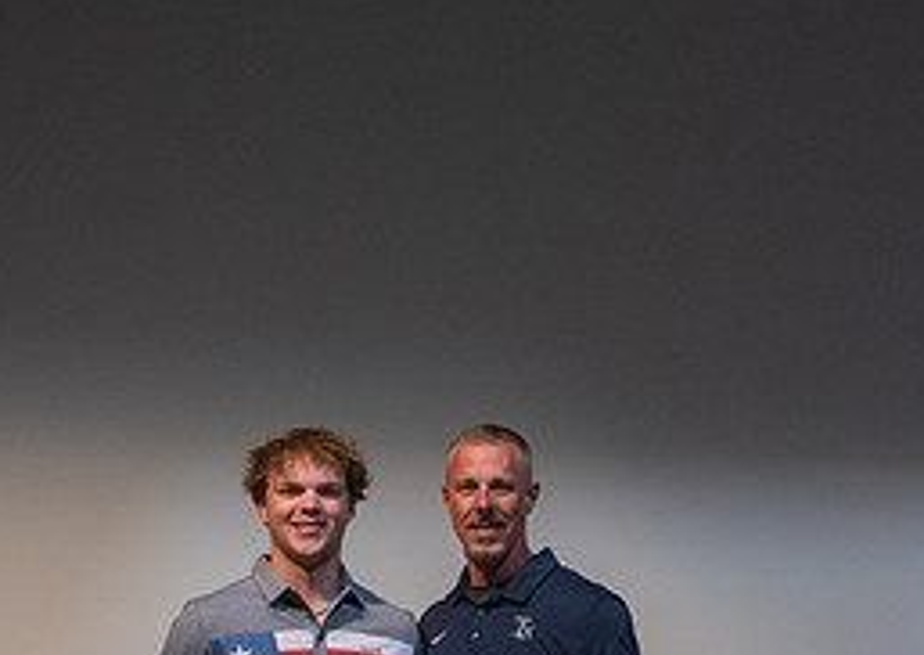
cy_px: 665
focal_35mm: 176
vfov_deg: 8.1
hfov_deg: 11.5
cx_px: 480
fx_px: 4605
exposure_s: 1/320
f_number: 4
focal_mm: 70
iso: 5000
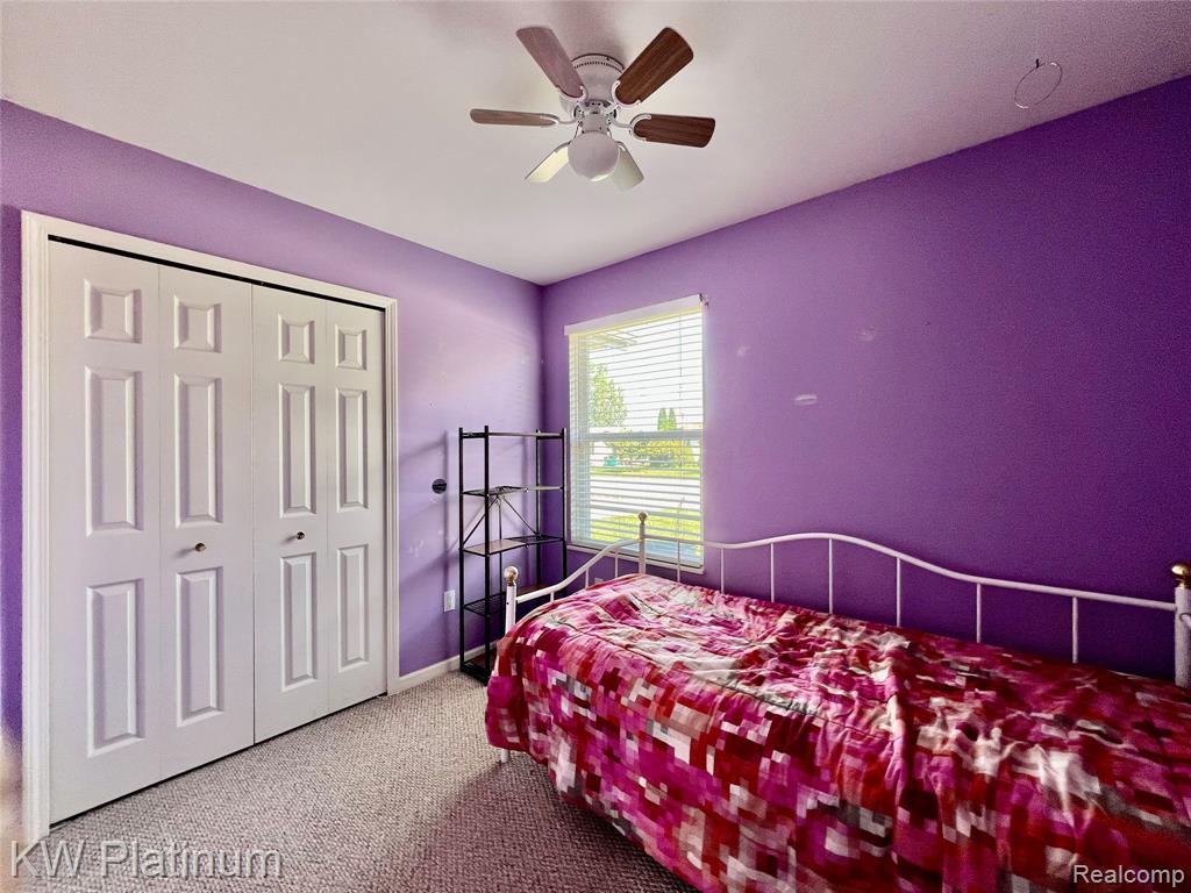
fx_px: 447
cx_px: 596
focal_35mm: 13
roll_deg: +0.4
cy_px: 446
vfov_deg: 89.9
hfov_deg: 106.2
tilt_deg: -0.2
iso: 50
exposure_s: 1/99
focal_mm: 1.57
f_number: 1.8
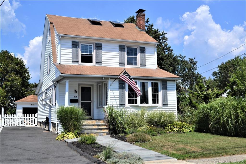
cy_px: 82
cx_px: 123
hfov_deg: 49.6
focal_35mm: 39
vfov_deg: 34.2
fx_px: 266
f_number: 9
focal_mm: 26
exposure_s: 1/320
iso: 100
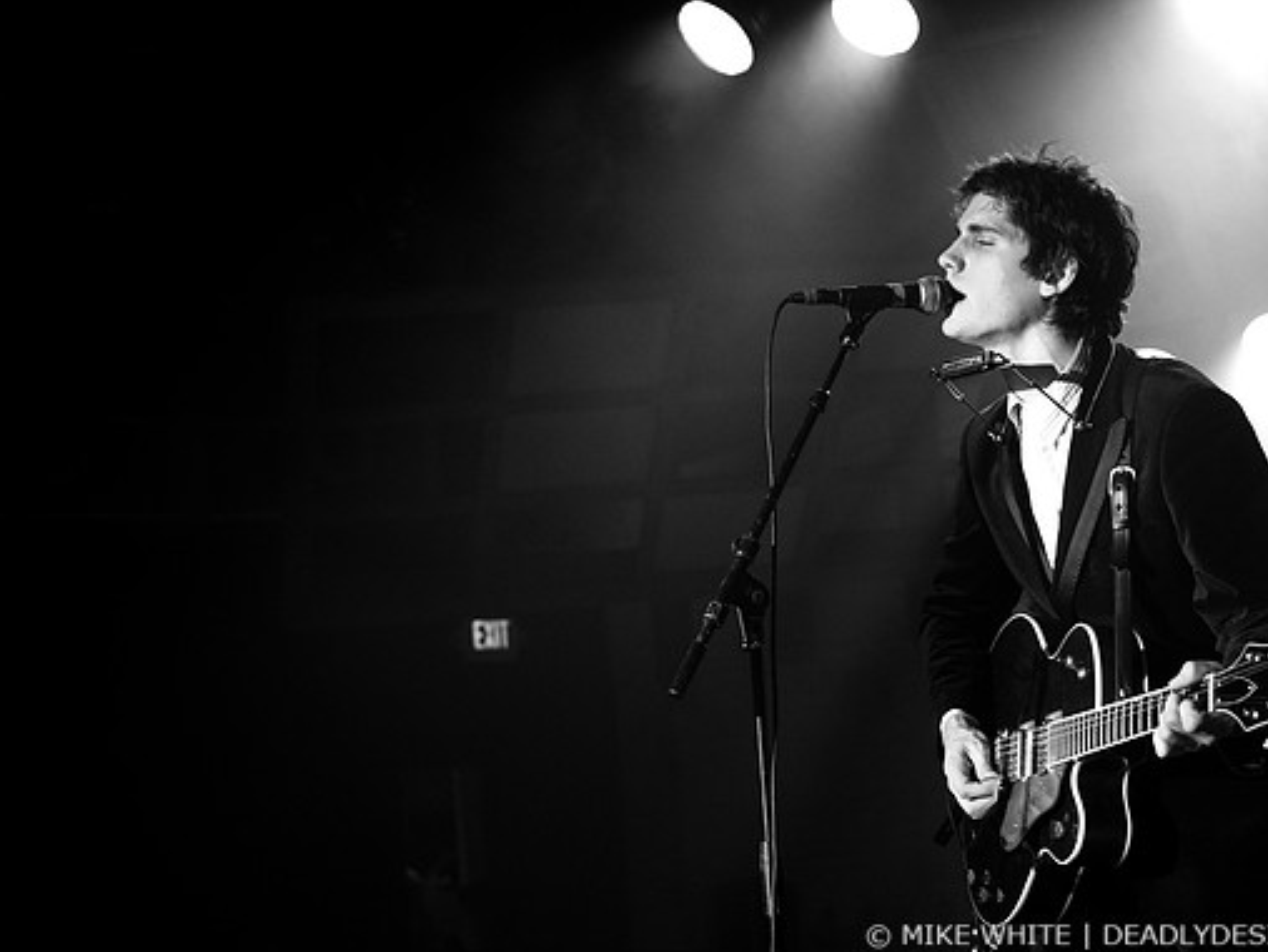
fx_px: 2419
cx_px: 694
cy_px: 475
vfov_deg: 22.3
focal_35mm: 66
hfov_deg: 29.4
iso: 1000
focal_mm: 40
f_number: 2.8
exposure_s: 1/60
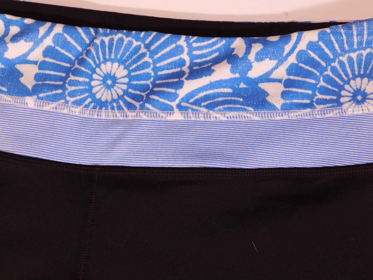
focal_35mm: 66
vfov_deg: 22.3
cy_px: 140
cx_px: 186
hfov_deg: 29.4
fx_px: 711
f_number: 4.2
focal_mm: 11.7
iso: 125
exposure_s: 1/60
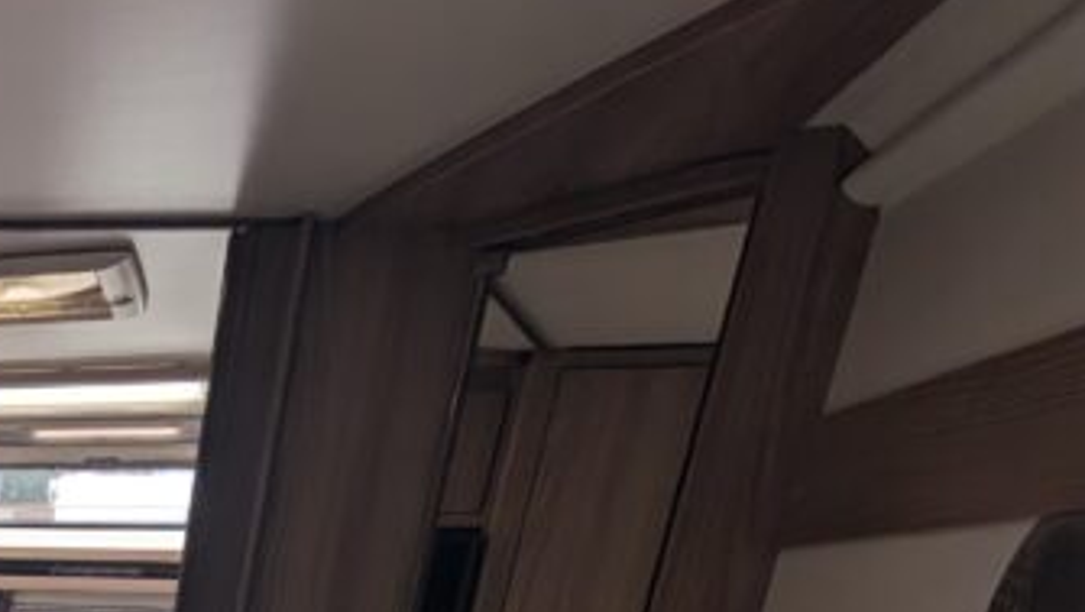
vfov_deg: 22.4
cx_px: -411
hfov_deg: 32.8
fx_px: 1152
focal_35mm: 40
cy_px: 999
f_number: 1.7
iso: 66
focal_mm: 2.02
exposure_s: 1/557
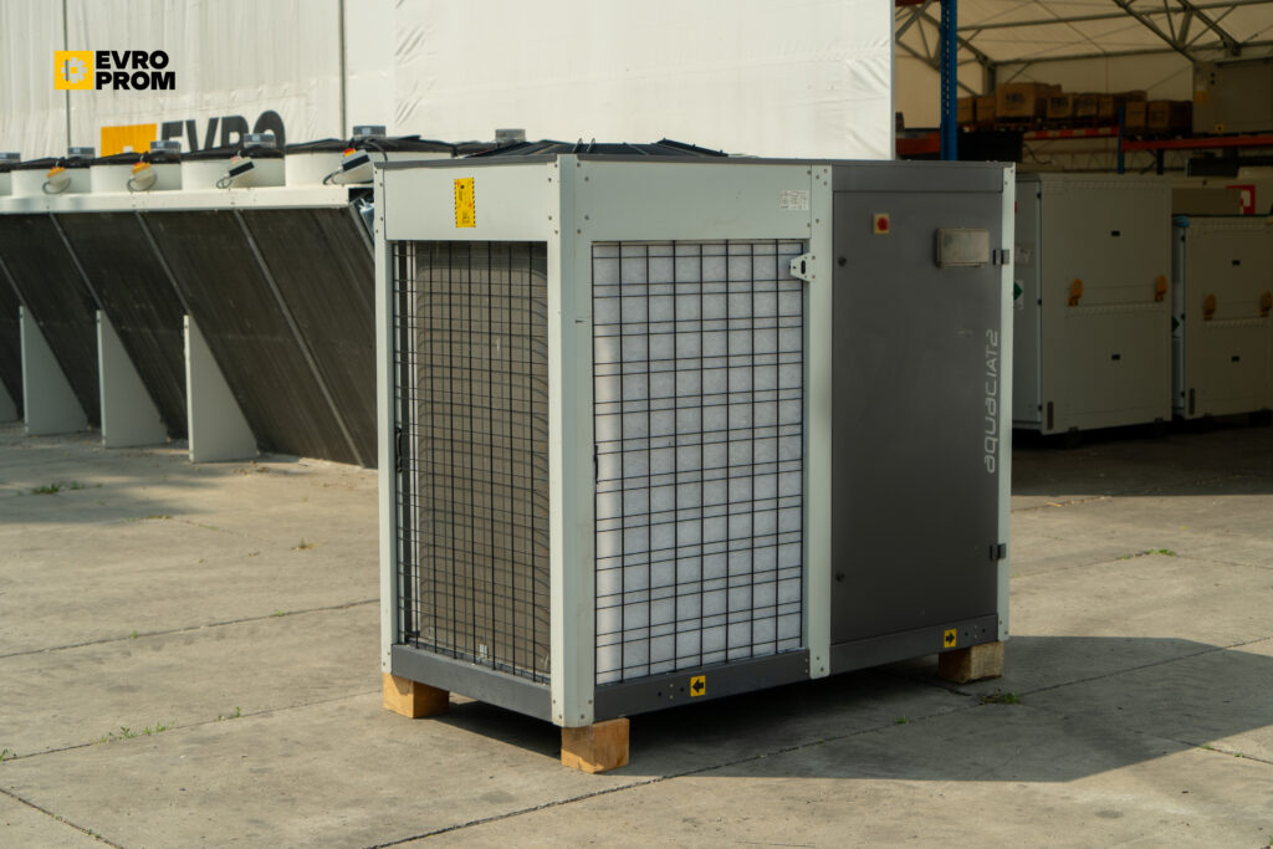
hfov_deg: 35.6
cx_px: 636
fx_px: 1980
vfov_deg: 24.2
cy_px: 424
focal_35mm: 56
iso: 100
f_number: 5
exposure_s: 1/250
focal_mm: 56
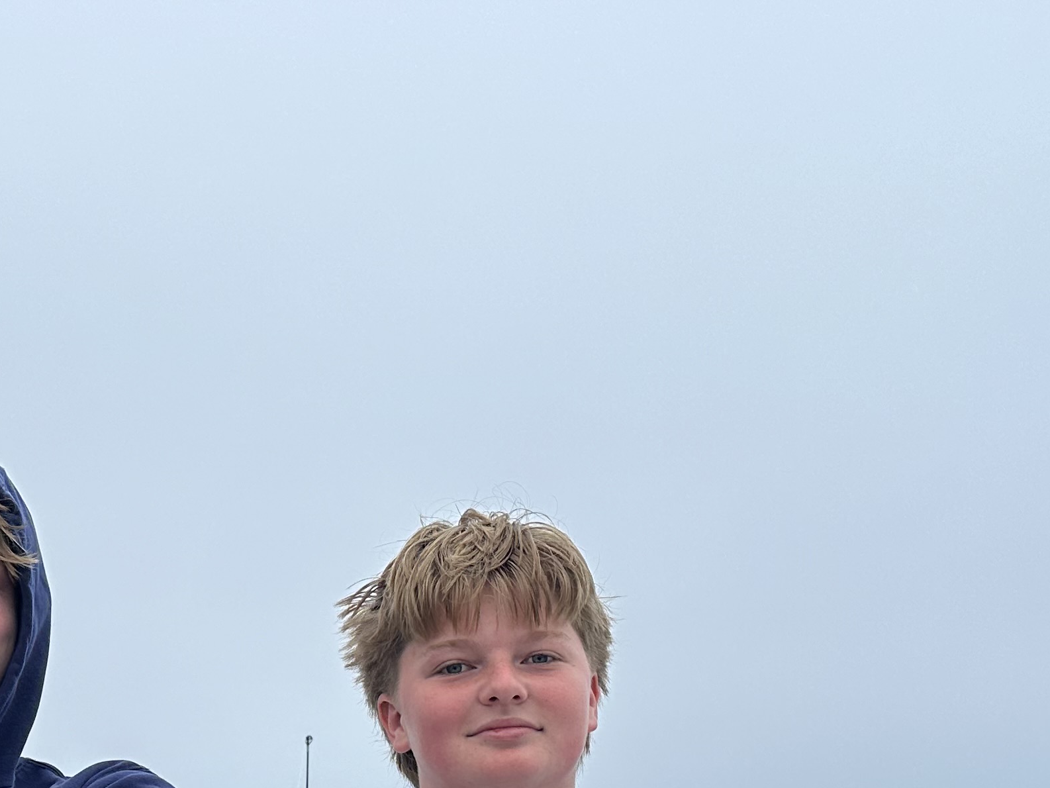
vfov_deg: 22.4
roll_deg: -2.8
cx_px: 309
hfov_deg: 31.3
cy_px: 911
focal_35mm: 61
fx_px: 1851
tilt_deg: +4.5
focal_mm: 6.86
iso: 80
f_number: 1.78
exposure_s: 1/570
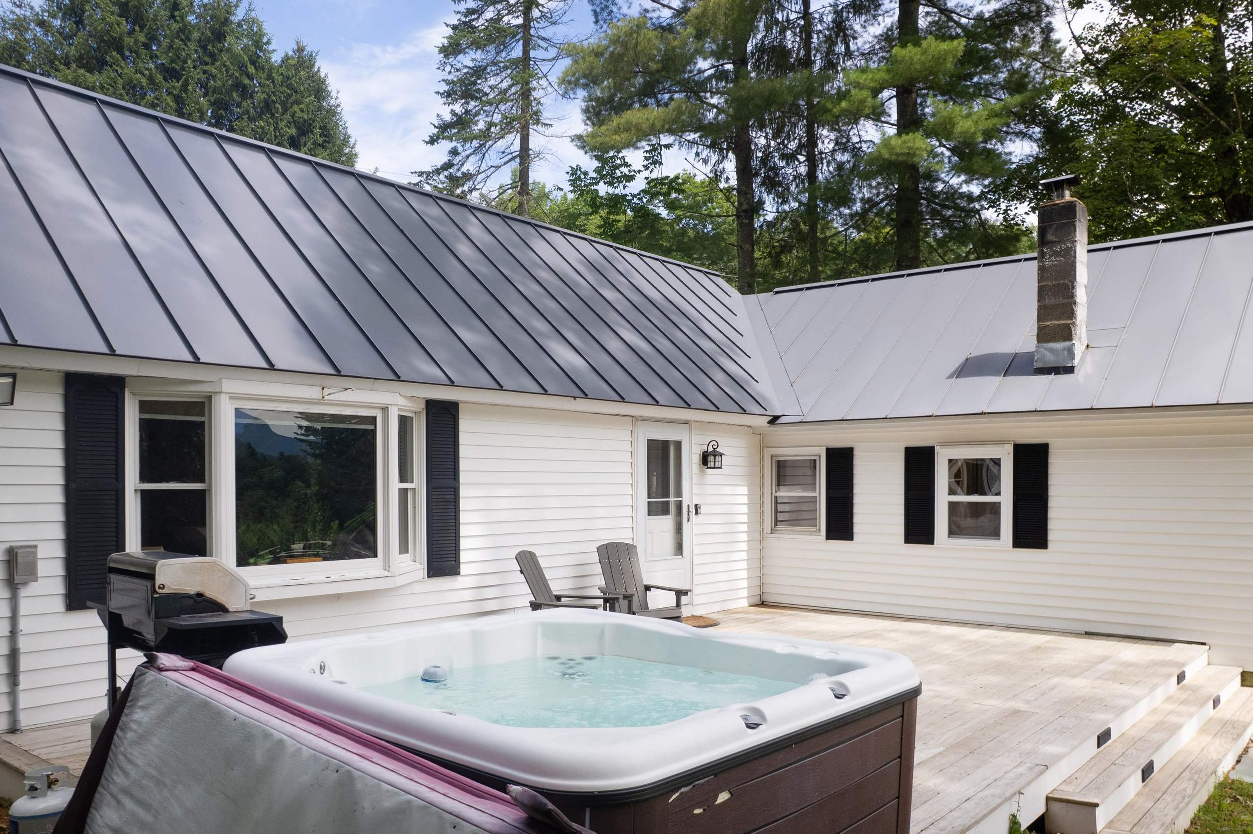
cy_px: 489
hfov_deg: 67.4
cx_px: 615
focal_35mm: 27
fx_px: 939
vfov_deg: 47.7
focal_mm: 8.38
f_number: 2.8
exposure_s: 1/120
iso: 100
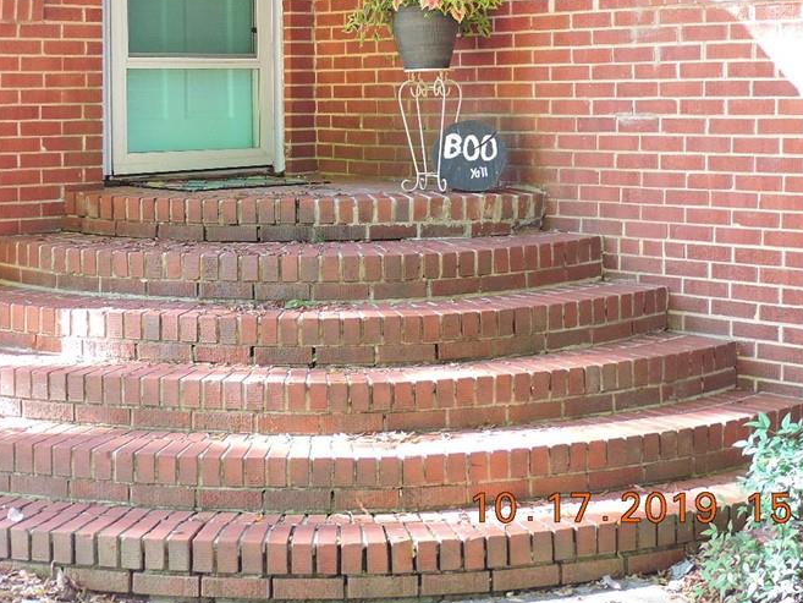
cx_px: 306
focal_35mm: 67
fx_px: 1555
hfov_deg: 28.9
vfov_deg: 21.7
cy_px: 139
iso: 400
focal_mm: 7.6
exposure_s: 1/40
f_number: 3.4
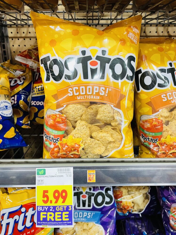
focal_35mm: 27
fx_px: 183
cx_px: 90
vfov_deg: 65.3
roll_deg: +0.6
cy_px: 121
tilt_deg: -19.4
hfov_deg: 51.4
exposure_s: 1/60
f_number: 1.6
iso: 160
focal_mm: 4.2
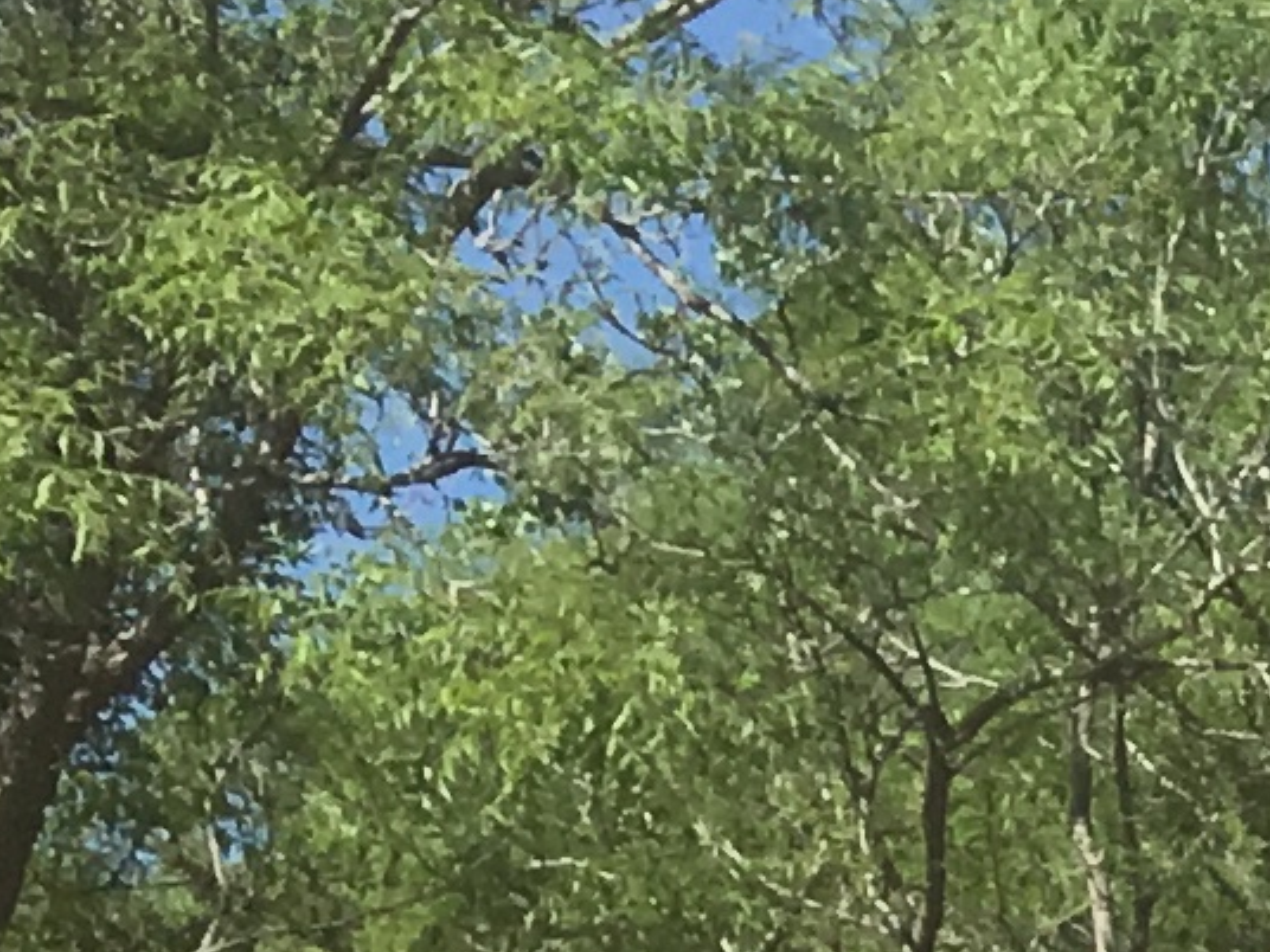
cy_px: 3199
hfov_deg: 7.9
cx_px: 3784
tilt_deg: -2.3
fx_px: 7998
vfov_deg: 6.1
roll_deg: -0.7
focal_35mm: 218
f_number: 2.2
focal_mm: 4.15
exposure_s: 1/1350
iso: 25
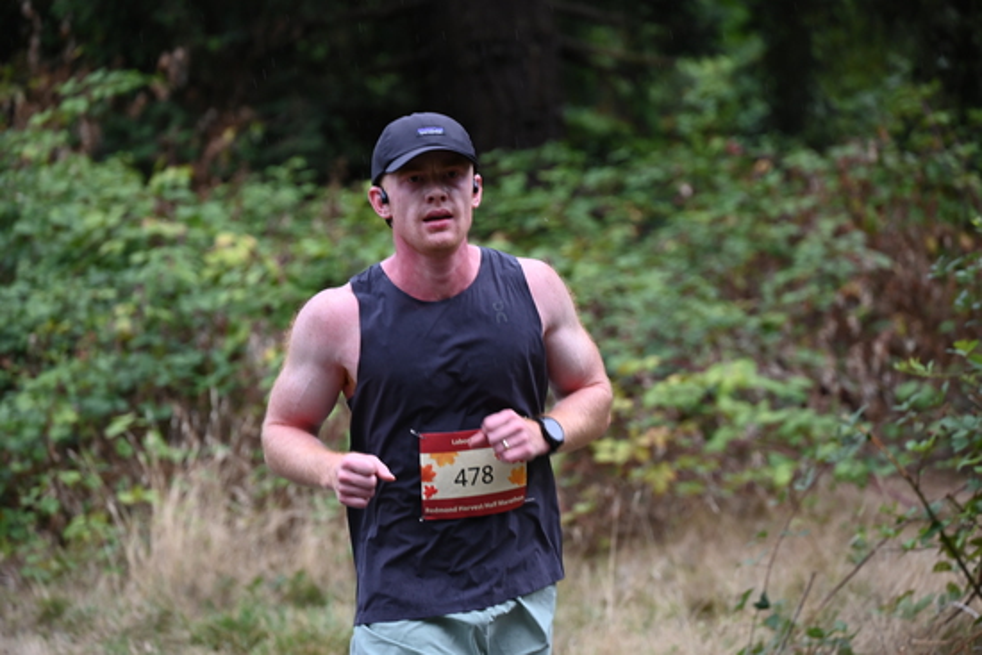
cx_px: 491
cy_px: 328
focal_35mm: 200
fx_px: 5457
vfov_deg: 6.9
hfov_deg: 10.3
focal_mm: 200
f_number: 6.3
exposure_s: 1/250
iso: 640
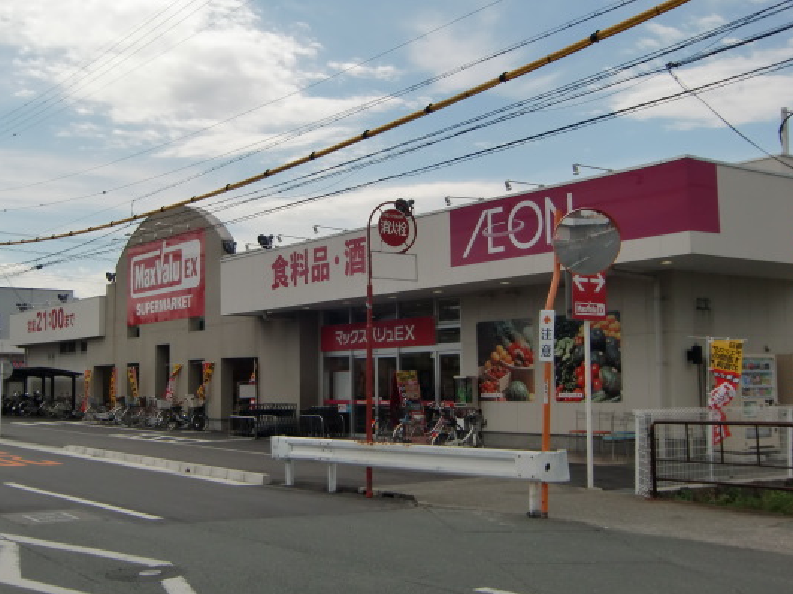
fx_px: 939
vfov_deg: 35.1
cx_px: 333
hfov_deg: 45.6
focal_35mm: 41
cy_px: 287
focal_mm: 6.1
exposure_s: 1/320
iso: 64
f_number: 8.4
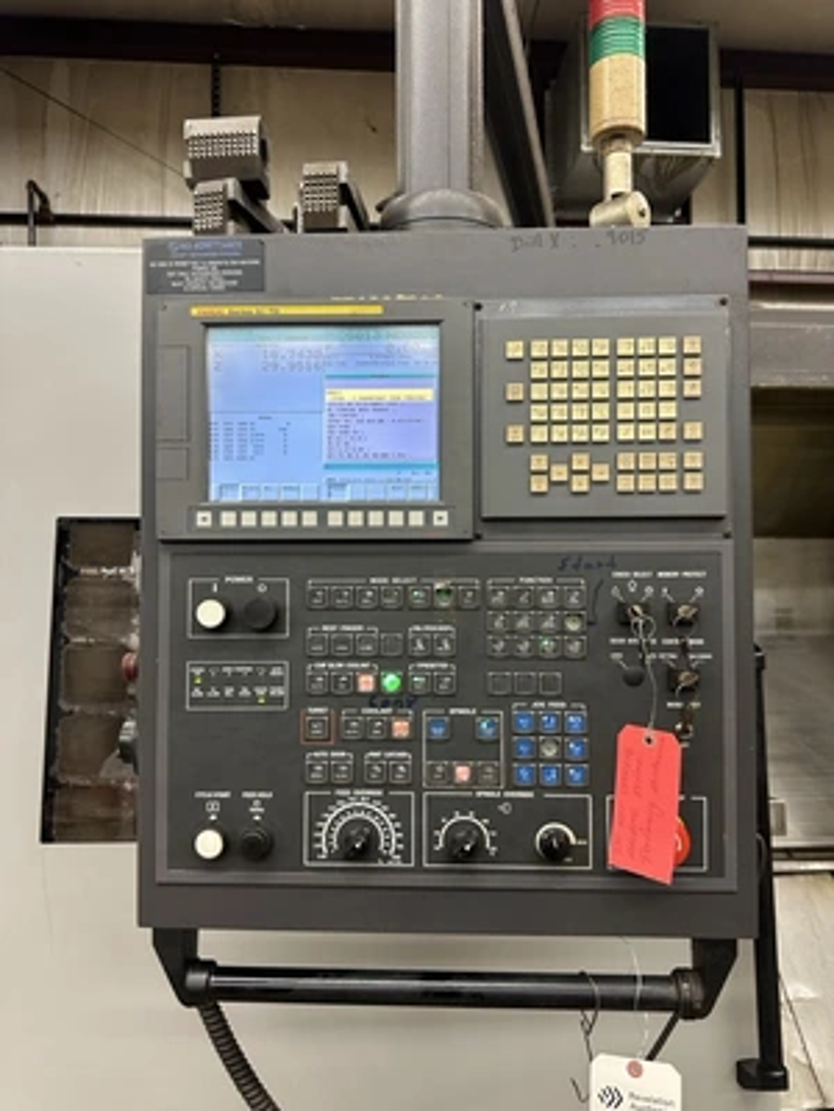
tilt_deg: +4.0
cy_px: 556
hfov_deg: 56.8
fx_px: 771
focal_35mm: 24
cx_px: 417
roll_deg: -0.7
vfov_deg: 71.6
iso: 320
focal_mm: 6.86
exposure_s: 1/60
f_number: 1.78
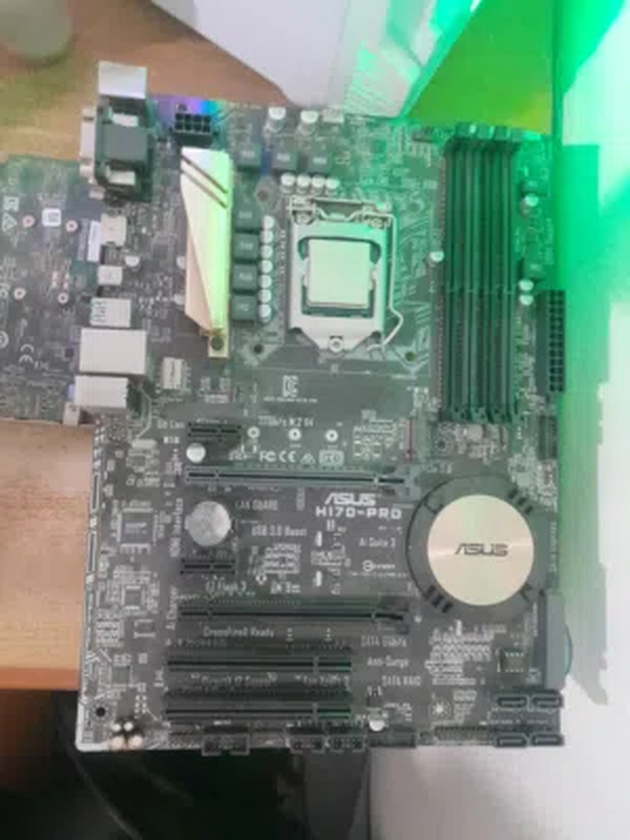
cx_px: 315
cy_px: 420
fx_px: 655
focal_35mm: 27
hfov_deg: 51.4
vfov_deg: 65.3
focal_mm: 4
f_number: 1.8
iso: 1000
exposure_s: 1/10
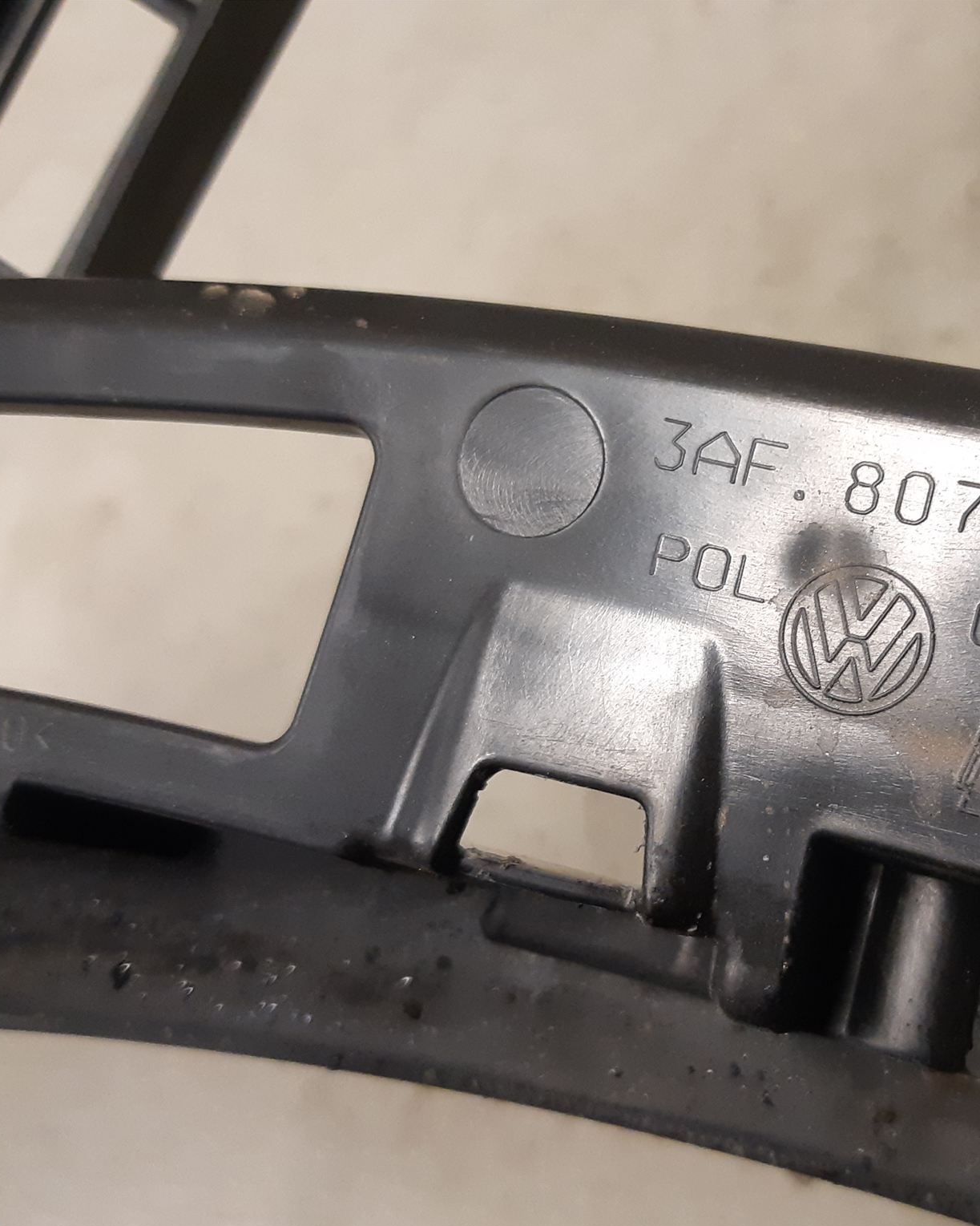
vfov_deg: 52.8
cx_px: 737
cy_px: 614
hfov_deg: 42.0
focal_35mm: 34
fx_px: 1233
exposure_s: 1/50
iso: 250
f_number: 1.7
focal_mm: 3.93
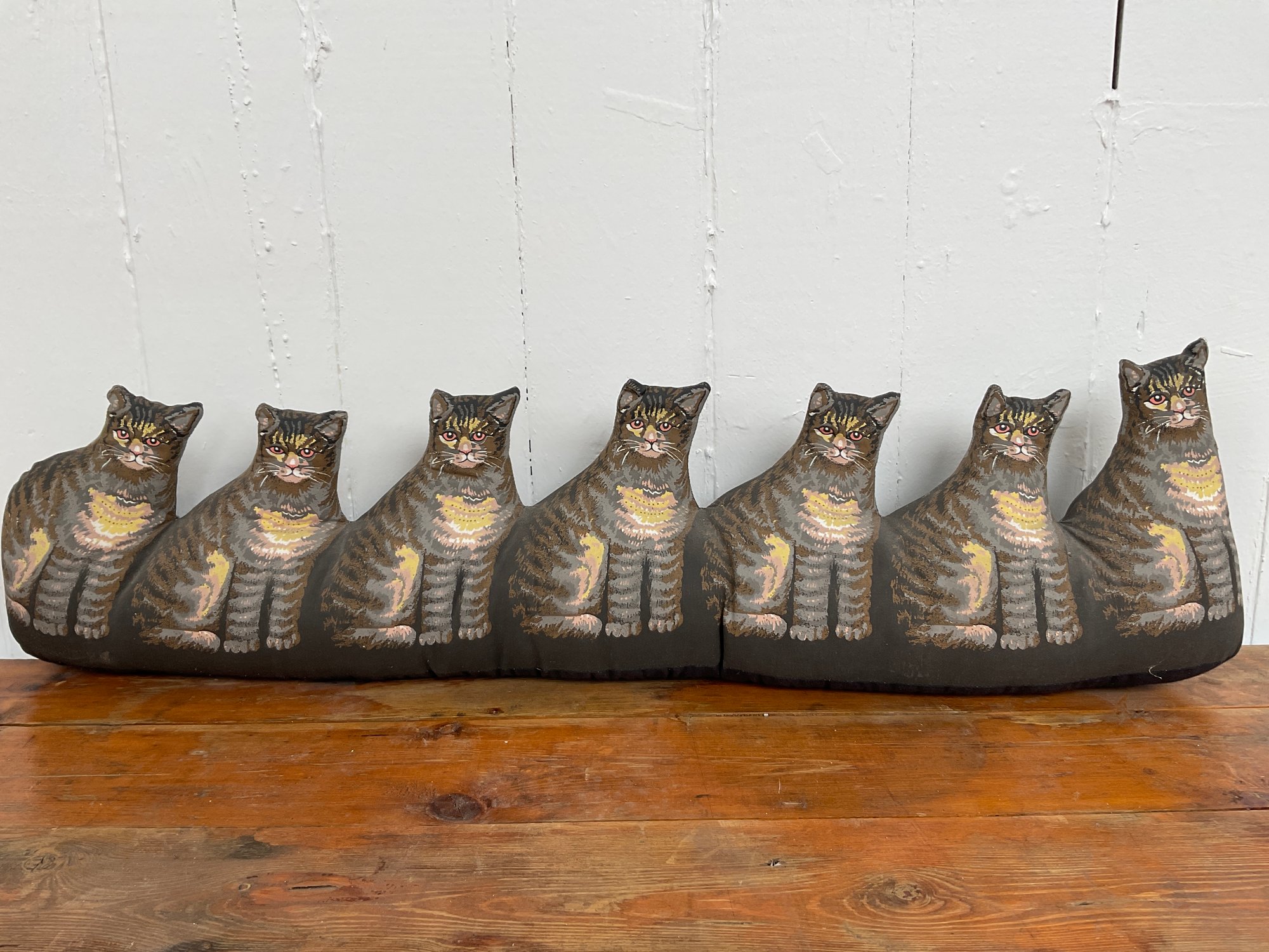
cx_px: 634
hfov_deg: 61.7
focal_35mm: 29
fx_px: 1063
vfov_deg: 48.2
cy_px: 476
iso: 20
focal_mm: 3
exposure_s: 1/122
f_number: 1.8
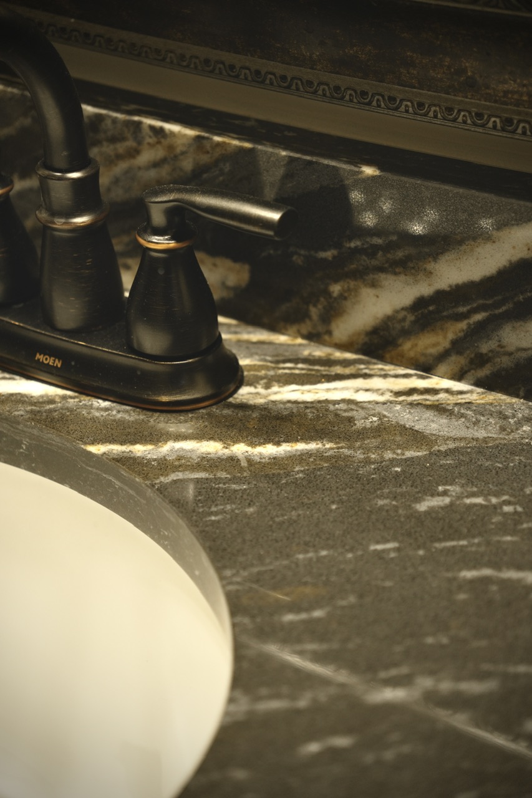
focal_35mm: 75
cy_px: 399
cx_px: 266
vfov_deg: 27.0
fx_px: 1663
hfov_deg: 18.2
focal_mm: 50
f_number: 2.8
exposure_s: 1/125
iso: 500
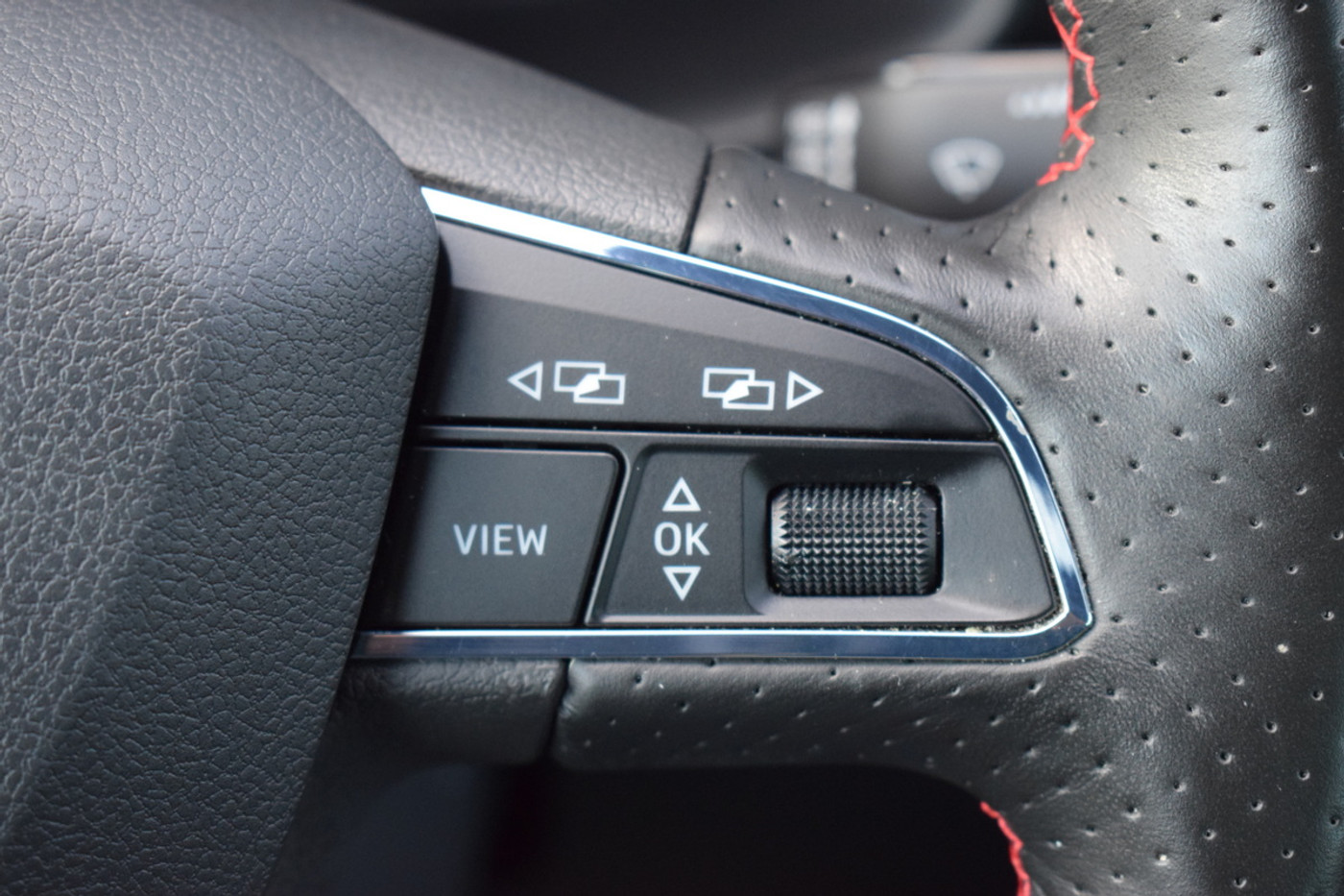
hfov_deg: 28.1
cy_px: 448
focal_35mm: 72
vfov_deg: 18.9
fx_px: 2687
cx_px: 672
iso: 2200
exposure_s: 1/60
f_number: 5.3
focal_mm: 48
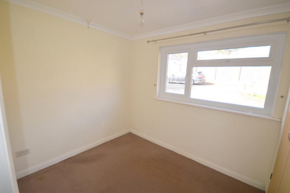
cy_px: 96
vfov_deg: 77.3
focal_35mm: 15
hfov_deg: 100.4
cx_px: 145
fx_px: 121
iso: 250
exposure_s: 1/125
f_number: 4
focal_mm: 10
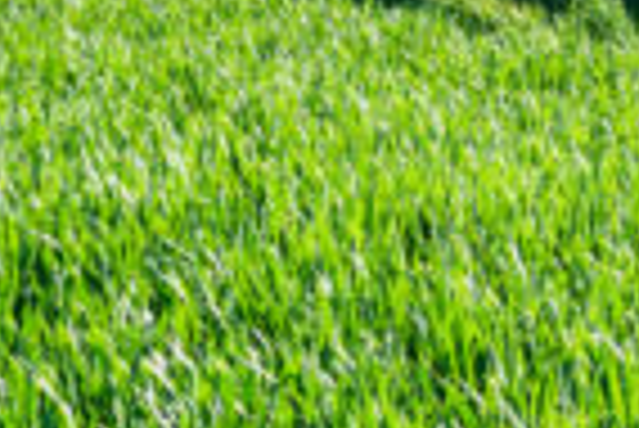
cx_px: 1382
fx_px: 2878
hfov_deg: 11.2
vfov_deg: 8.5
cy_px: 198
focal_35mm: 162
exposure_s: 1/60
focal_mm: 30
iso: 100
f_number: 11
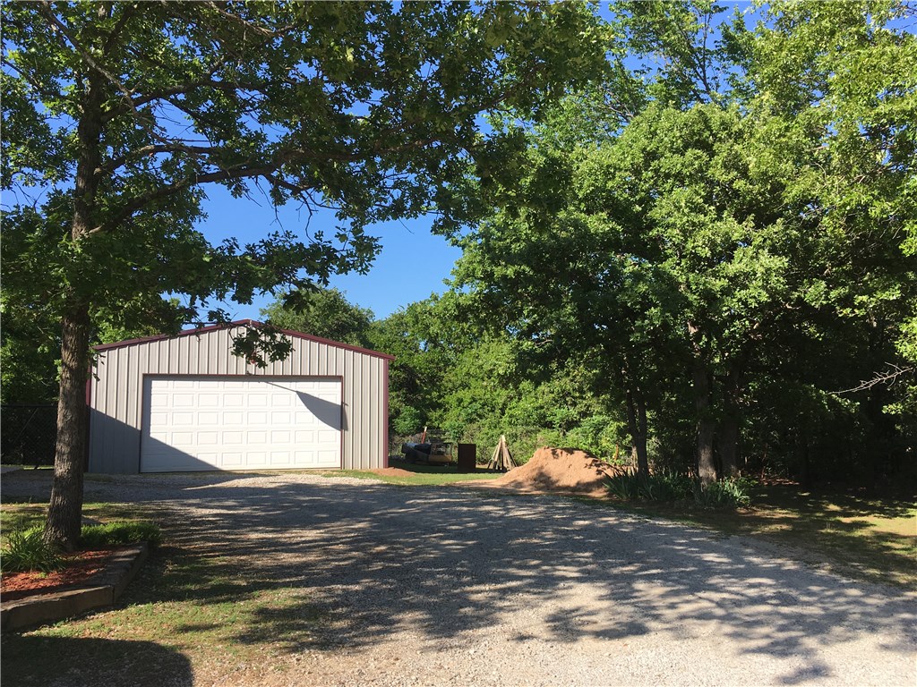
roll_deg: -0.6
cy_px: 344
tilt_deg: +4.6
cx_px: 458
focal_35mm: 29
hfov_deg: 61.7
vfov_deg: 48.2
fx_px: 768
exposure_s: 1/864
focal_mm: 4.15
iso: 25
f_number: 2.2
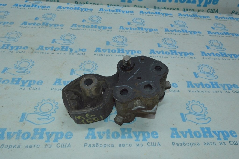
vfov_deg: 47.9
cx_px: 120
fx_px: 179
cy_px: 80
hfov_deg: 67.4
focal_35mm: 27
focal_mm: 18
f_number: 16
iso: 2500
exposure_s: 1/80
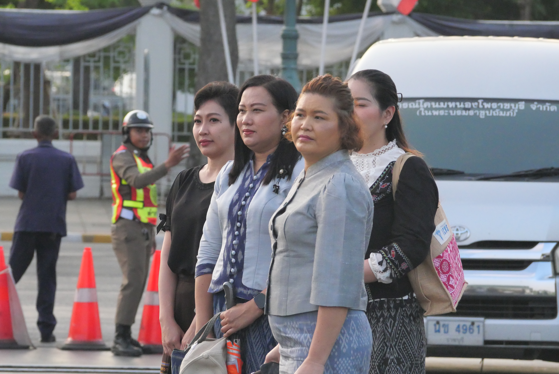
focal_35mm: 311
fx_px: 4832
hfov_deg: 6.6
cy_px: 187
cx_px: 280
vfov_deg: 4.4
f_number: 8
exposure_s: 1/1300
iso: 4000
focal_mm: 150
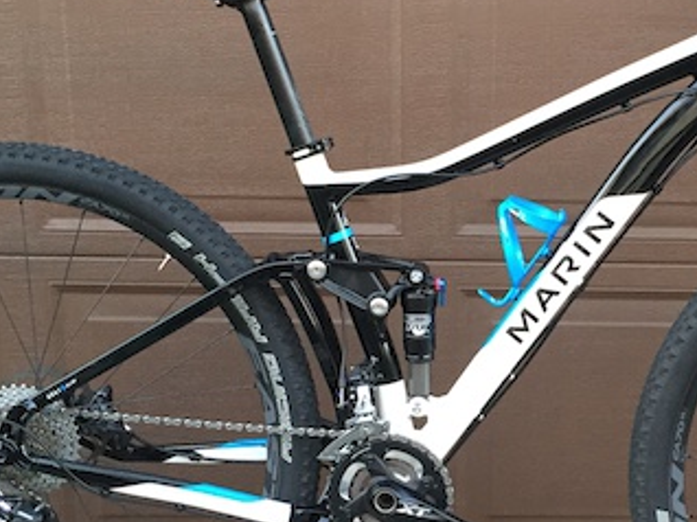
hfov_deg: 26.3
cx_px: 539
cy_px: 347
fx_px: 1469
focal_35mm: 73
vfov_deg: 20.1
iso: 80
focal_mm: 4.15
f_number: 2.2
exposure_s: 1/30
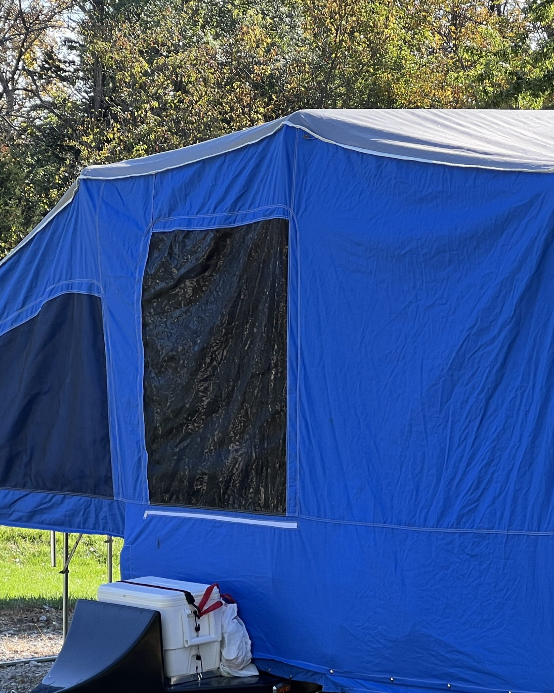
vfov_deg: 13.0
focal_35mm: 148
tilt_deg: -7.1
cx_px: 403
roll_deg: -1.5
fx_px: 3033
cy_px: 449
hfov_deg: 10.4
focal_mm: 9
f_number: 2.8
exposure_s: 1/119
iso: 32
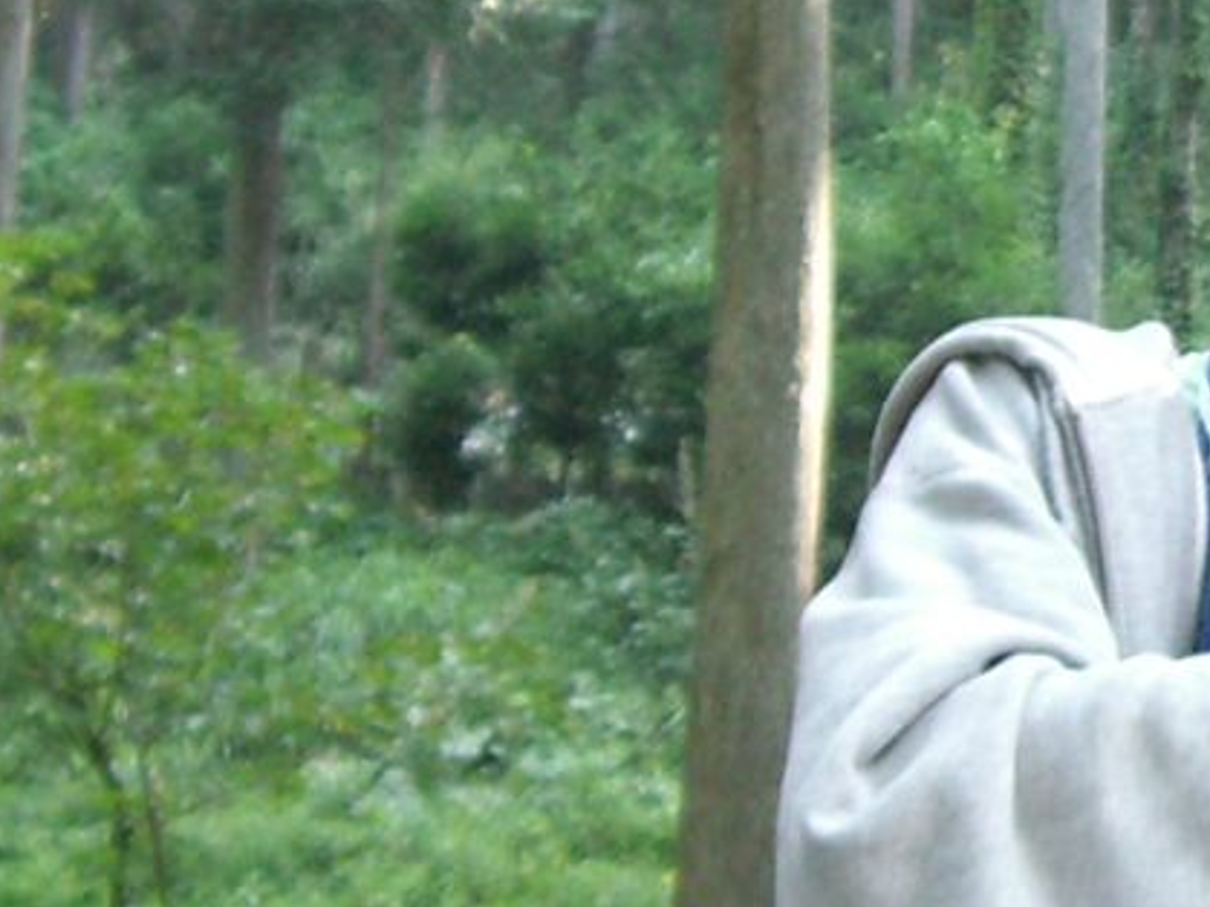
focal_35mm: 145
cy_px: 471
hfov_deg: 13.1
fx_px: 5067
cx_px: 1632
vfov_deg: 10.2
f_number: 2.7
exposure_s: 1/100
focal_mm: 6.2
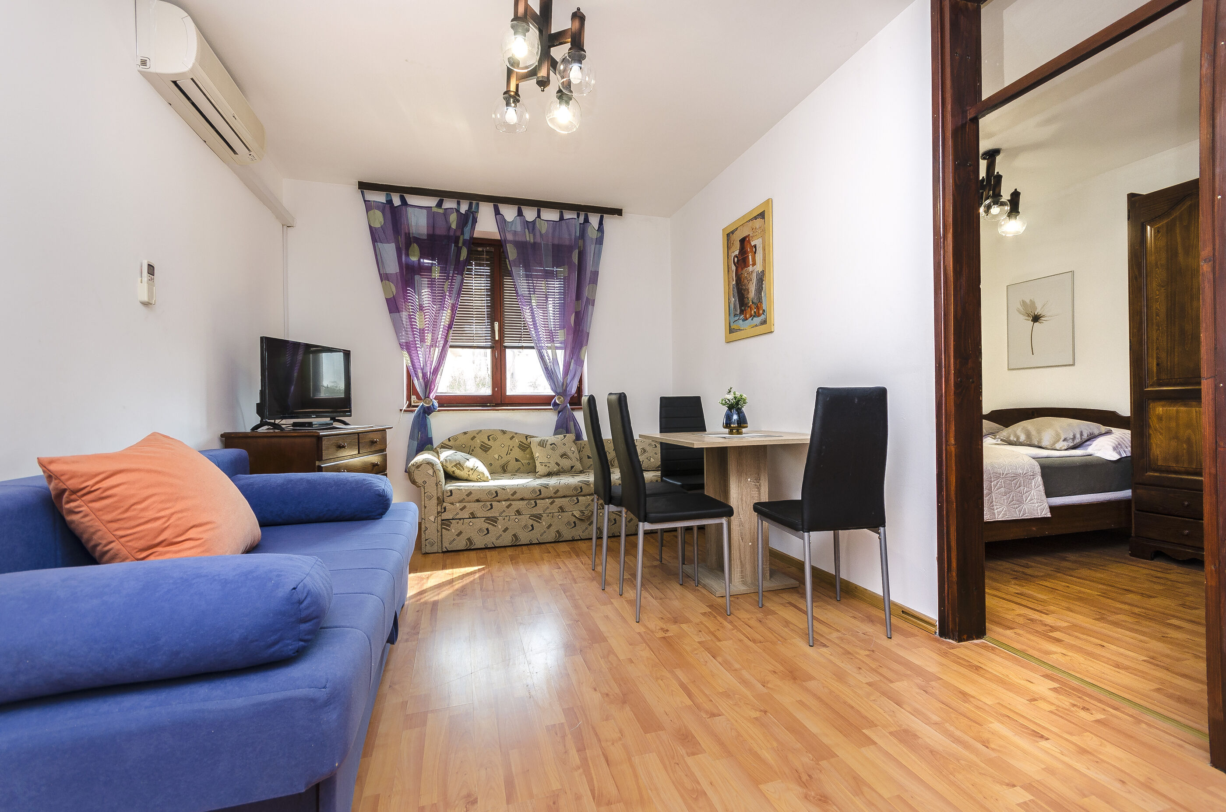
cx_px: 613
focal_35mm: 15
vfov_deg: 77.1
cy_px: 406
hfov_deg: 100.5
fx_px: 510
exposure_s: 1/15
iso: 160
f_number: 7.1
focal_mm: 10
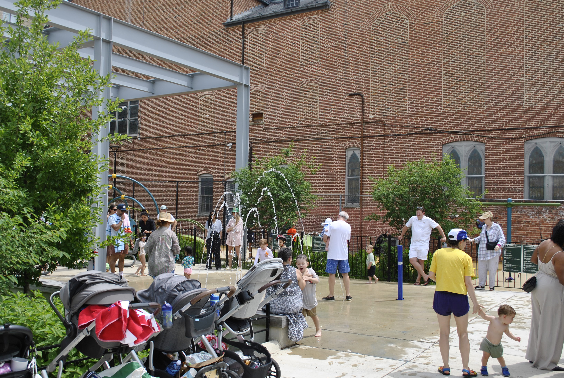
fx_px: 612
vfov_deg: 34.3
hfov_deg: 49.4
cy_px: 200
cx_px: 246
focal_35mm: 39
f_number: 5
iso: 100
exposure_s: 1/640
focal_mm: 22
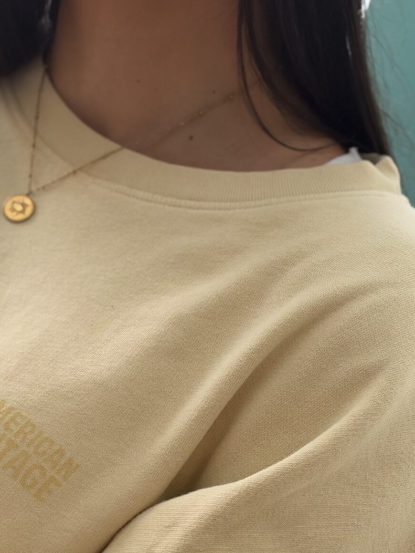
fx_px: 1695
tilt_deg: -15.1
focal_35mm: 106
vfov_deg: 18.3
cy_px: 460
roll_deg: -19.2
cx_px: 61
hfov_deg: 13.9
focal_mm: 6.93
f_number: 1.8
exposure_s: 1/260
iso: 64
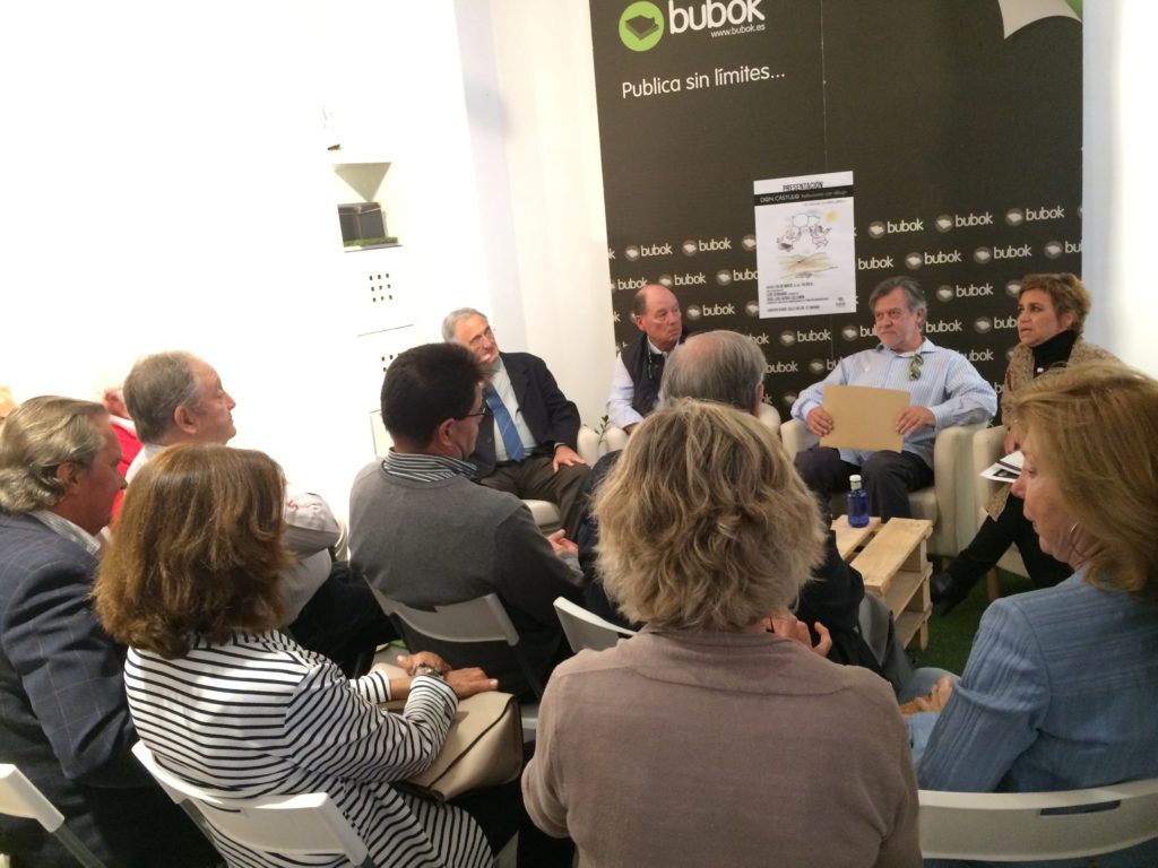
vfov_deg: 48.2
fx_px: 970
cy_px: 434
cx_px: 579
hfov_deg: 61.7
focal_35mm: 29
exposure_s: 1/20
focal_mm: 4.15
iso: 250
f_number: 2.2
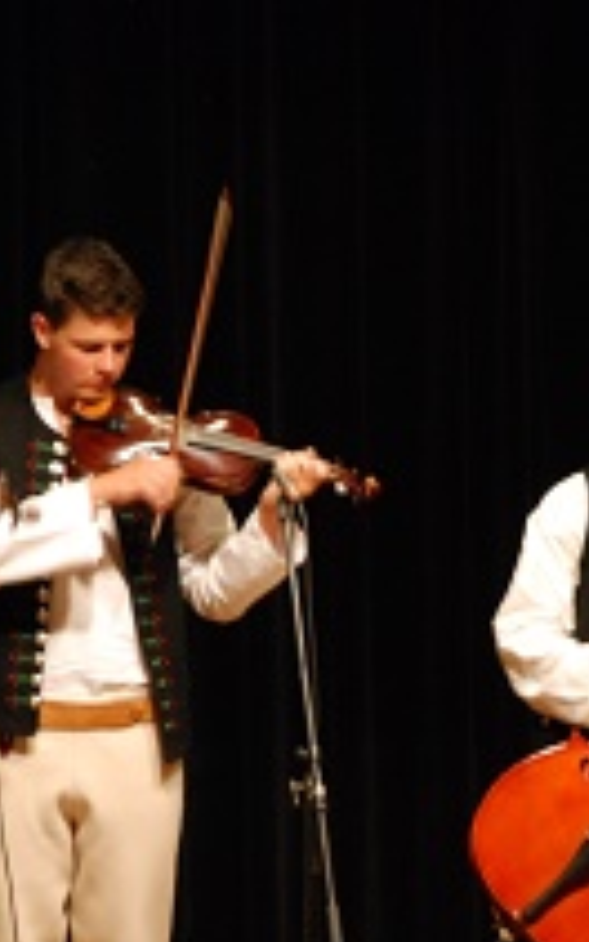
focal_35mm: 344
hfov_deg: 3.8
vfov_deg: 6.1
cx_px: 384
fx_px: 8834
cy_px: 670
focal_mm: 95
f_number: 5.6
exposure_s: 1/13
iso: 640
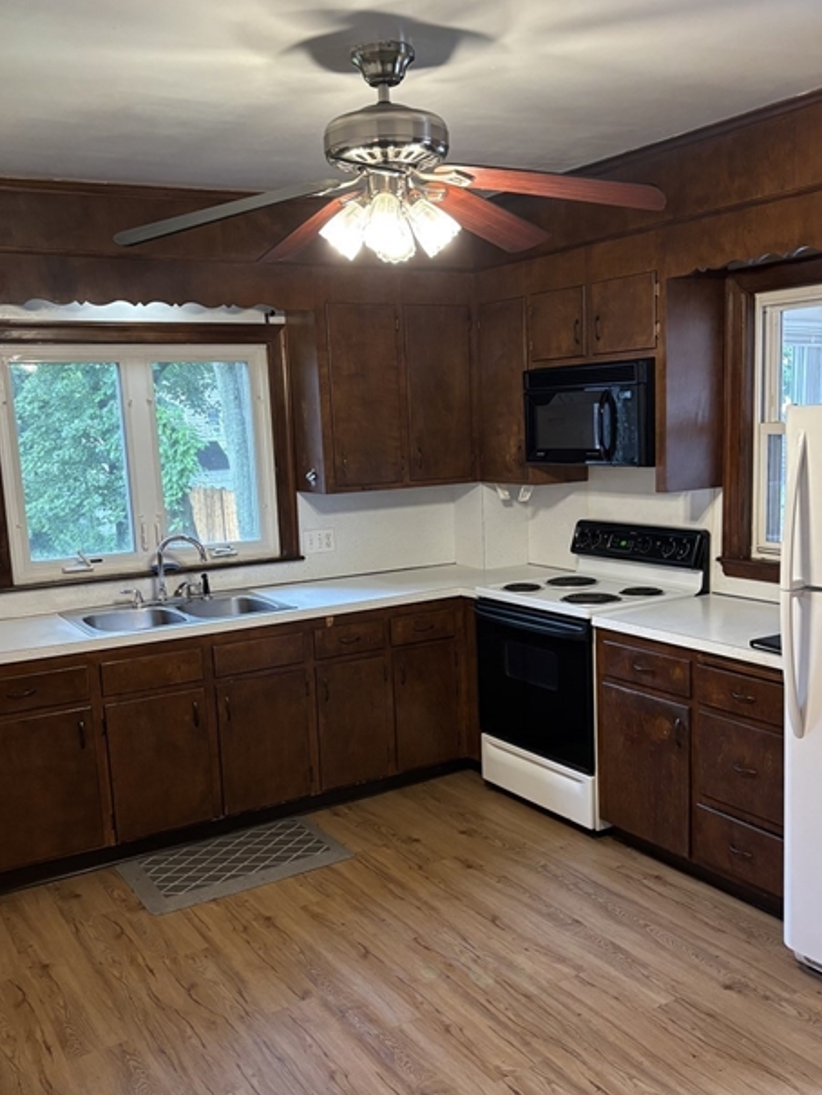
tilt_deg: -10.8
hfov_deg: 43.0
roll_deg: +1.4
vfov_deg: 55.2
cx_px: 422
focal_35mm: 33
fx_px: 1044
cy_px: 603
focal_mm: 5.96
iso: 250
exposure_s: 1/60
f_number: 1.6
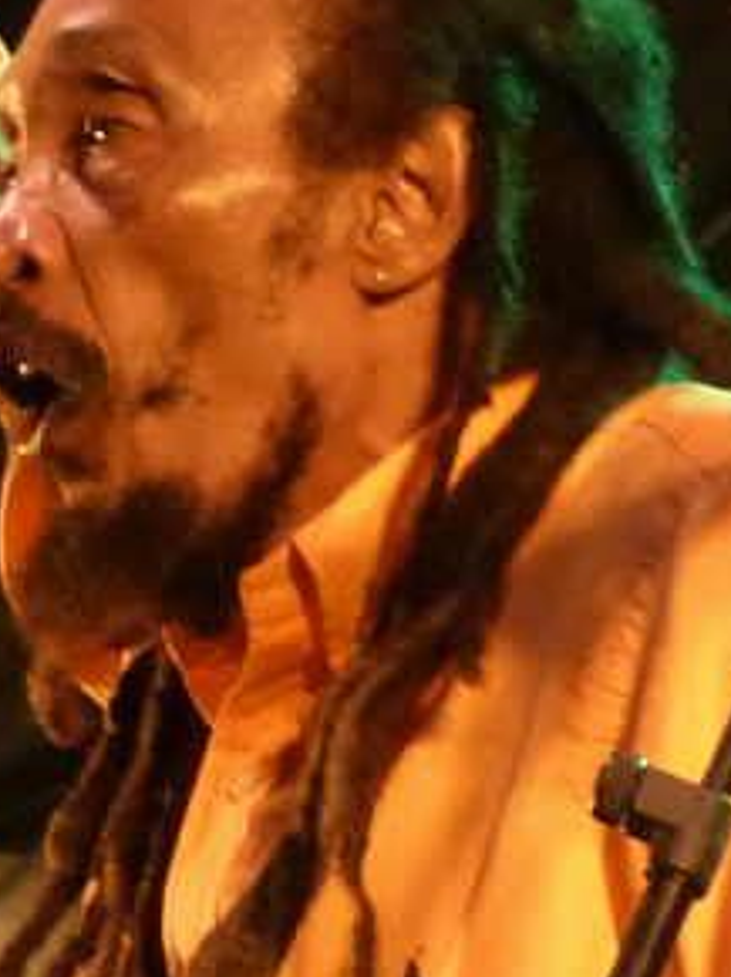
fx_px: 9926
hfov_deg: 4.2
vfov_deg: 5.6
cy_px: 468
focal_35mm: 352
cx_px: -84
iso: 400
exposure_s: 1/15
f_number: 2.8
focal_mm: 18.3
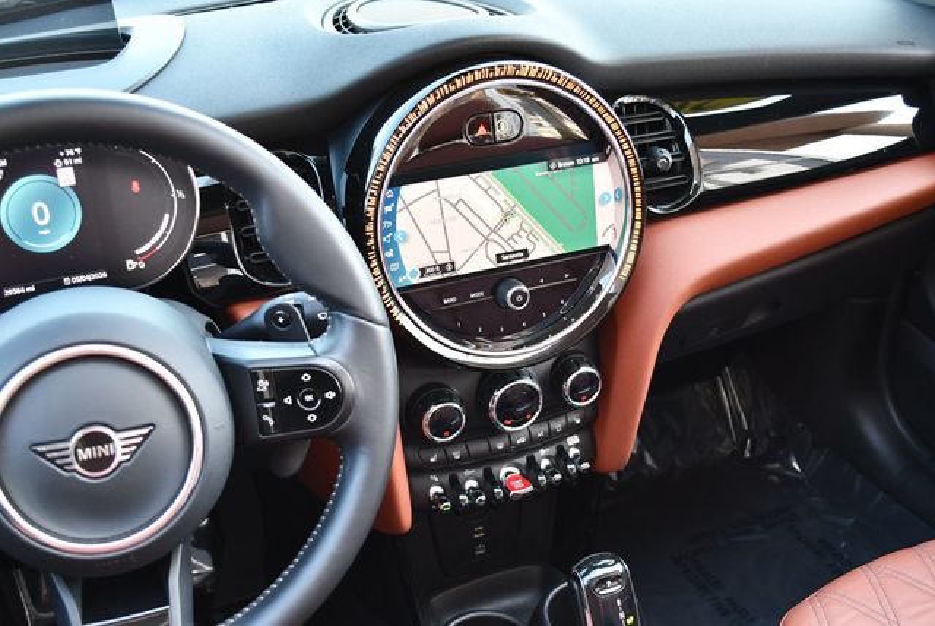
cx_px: 468
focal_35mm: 40
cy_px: 313
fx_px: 1040
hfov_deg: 48.4
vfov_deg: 33.5
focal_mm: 20
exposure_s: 1/160
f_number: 3.8
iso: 800
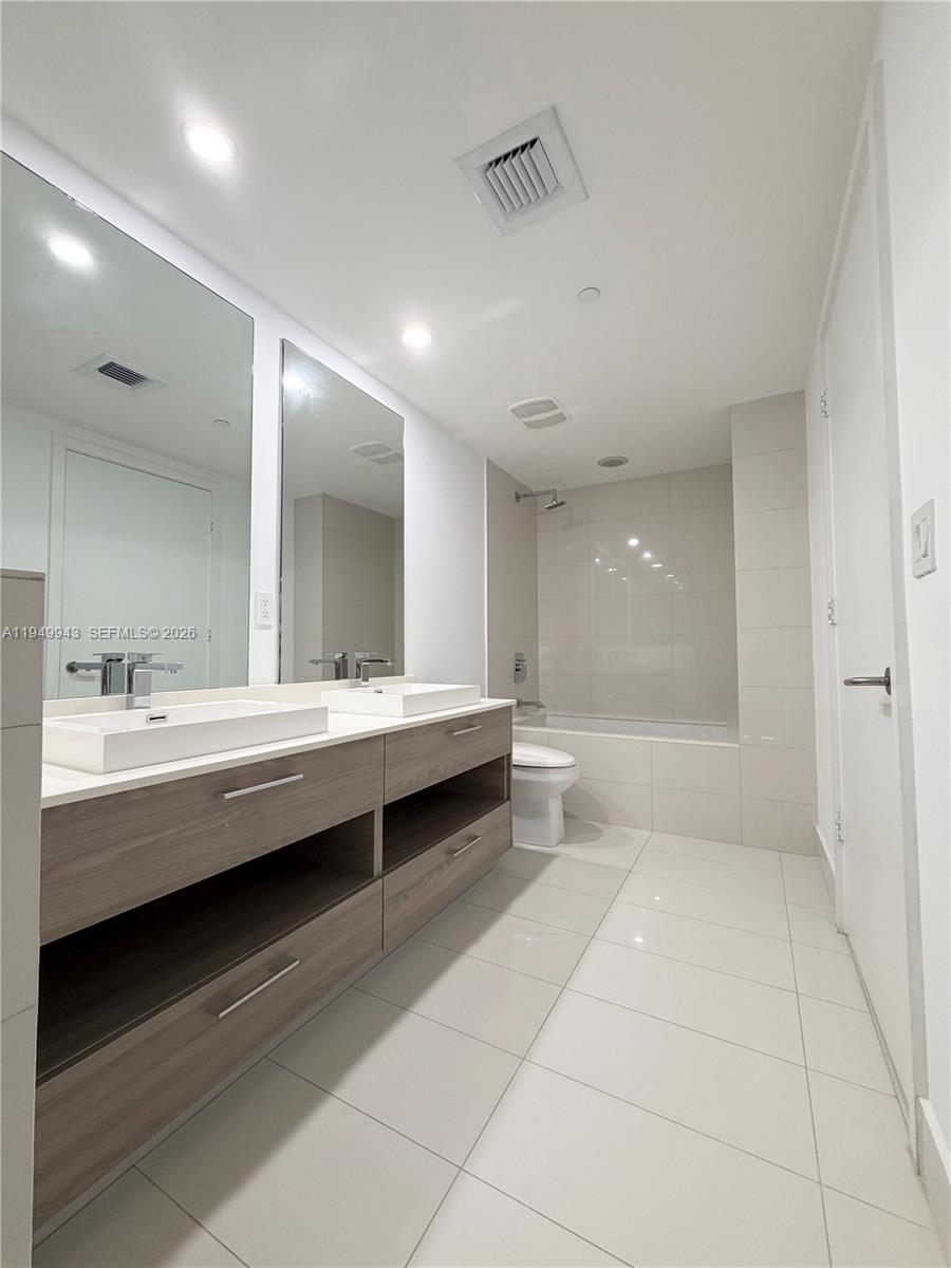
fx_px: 513
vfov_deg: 102.1
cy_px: 634
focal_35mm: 14
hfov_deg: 85.7
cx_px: 476
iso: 250
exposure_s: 1/60
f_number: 2.2
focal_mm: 2.22
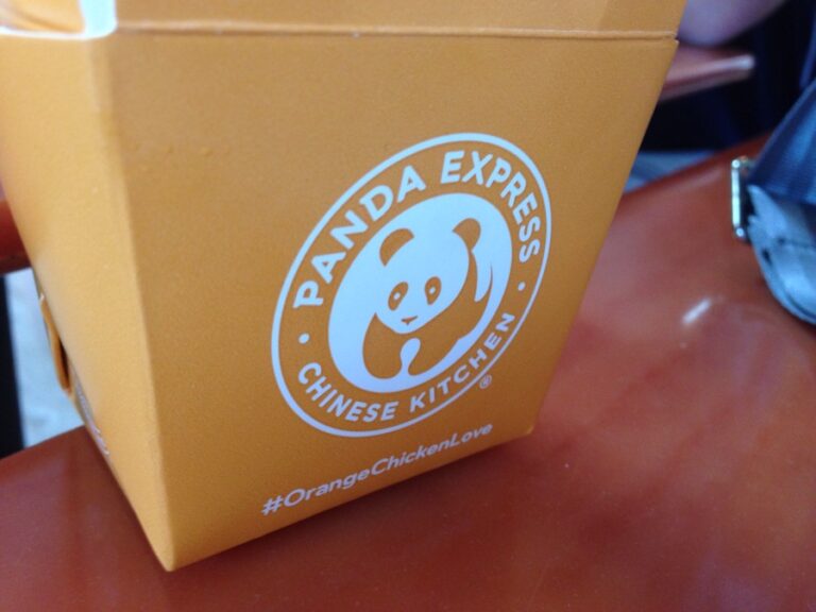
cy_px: 306
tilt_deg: -26.2
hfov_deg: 55.4
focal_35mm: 33
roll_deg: -6.4
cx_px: 408
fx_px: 778
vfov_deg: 42.9
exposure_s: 1/20
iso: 125
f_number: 2.4
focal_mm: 4.12
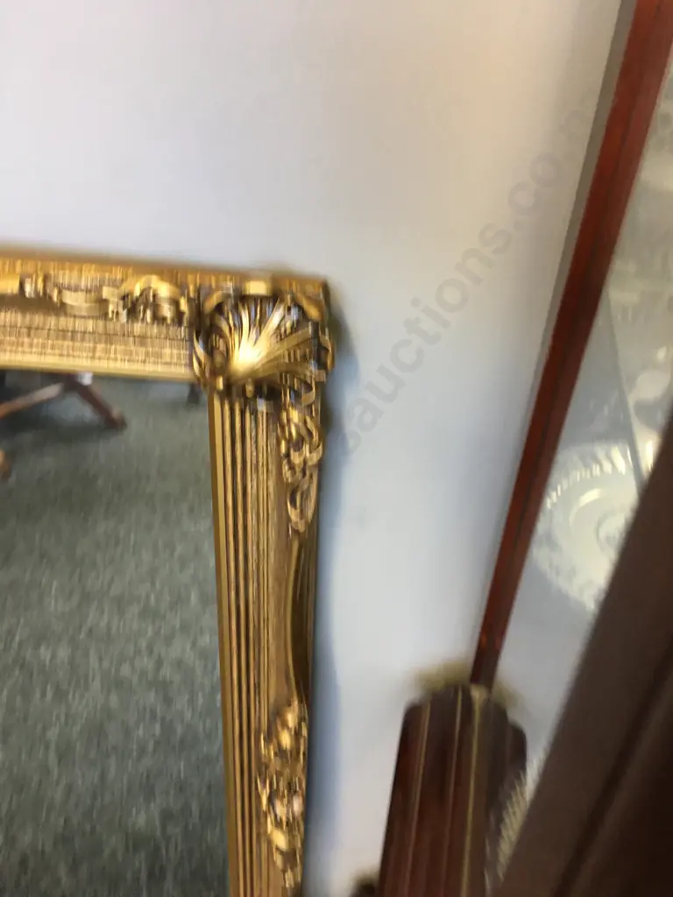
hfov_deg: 48.2
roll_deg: -6.3
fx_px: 752
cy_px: 448
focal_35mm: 29
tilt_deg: -36.4
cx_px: 336
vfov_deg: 61.7
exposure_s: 1/17
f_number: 2.2
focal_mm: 4.15
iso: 80
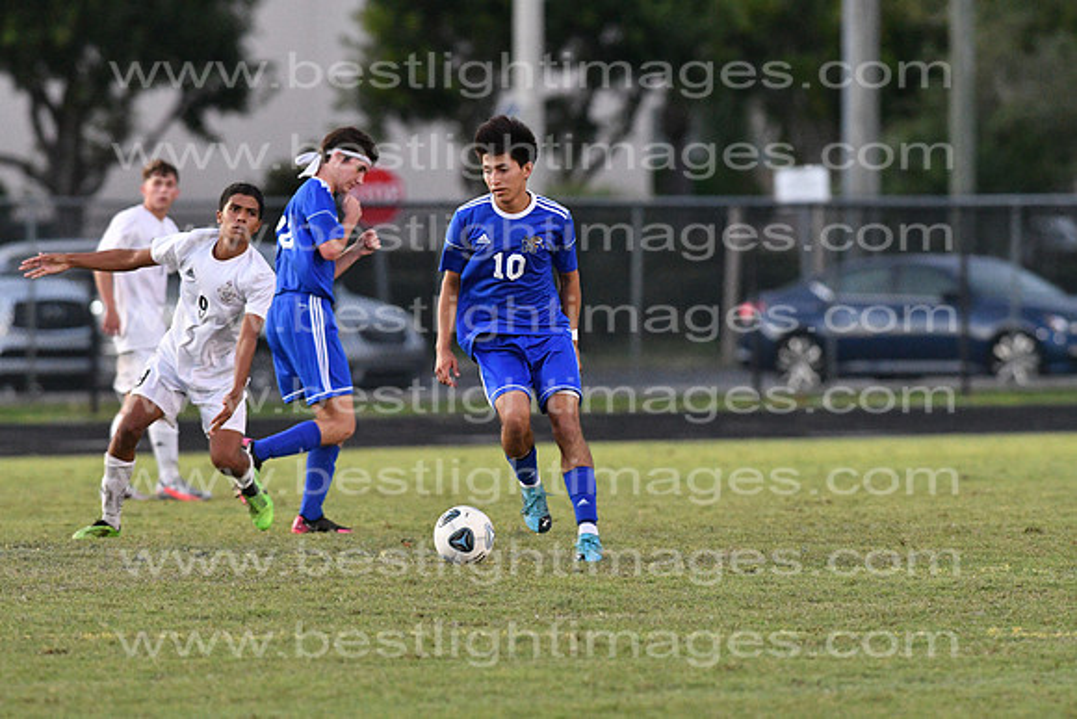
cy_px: 360
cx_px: 538
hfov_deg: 4.6
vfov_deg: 3.1
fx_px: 13465
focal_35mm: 450
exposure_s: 1/800
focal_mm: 300
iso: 6400
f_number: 4
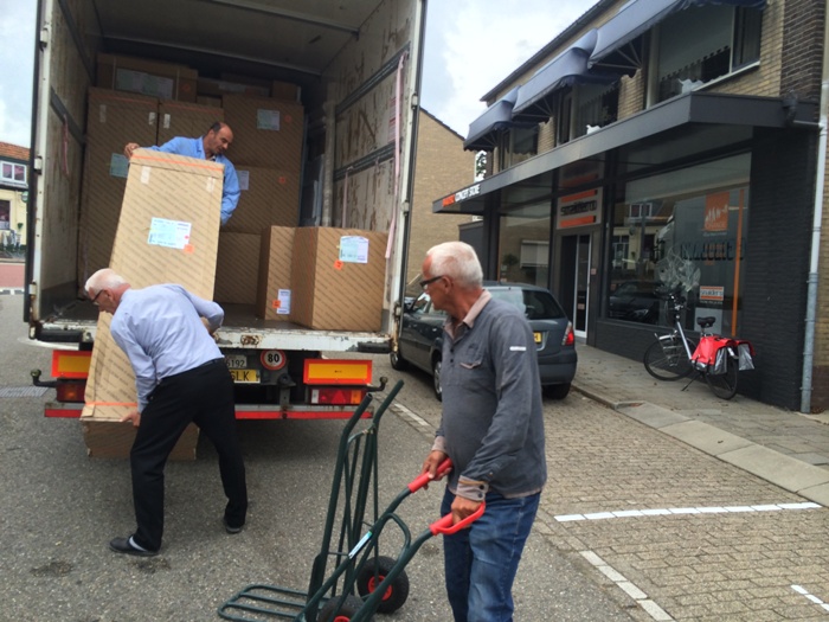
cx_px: 414
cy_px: 311
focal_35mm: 30
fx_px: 718
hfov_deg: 60.0
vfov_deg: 46.8
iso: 32
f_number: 2.2
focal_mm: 4.12
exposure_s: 1/507
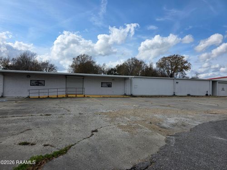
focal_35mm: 23
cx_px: 114
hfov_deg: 73.9
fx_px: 151
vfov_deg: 58.9
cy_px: 85
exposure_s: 1/7944
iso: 80
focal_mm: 6.3
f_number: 1.7
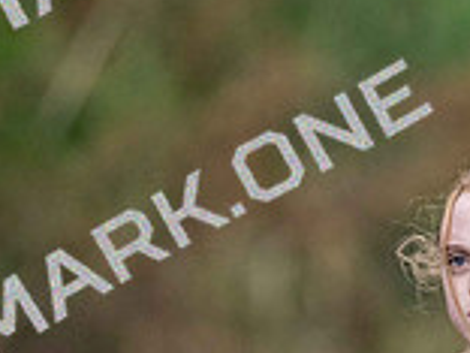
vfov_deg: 0.7
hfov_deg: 0.9
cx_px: 747
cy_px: 463
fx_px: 29137
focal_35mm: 2146
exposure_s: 1/2500
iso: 2500
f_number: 4
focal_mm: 600
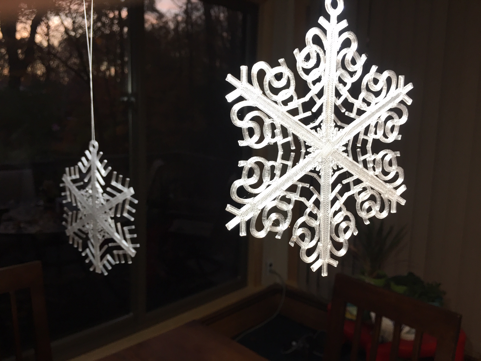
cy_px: 180
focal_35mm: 29
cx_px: 240
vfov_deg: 48.2
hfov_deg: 61.7
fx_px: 403
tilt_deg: -8.8
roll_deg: -0.1
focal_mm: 4.15
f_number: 2.2
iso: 25
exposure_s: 1/15
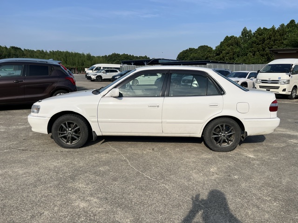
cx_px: 149
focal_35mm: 26
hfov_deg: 67.3
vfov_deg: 53.1
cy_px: 112
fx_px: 224
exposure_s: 1/5319
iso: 50
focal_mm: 5.1
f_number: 1.6
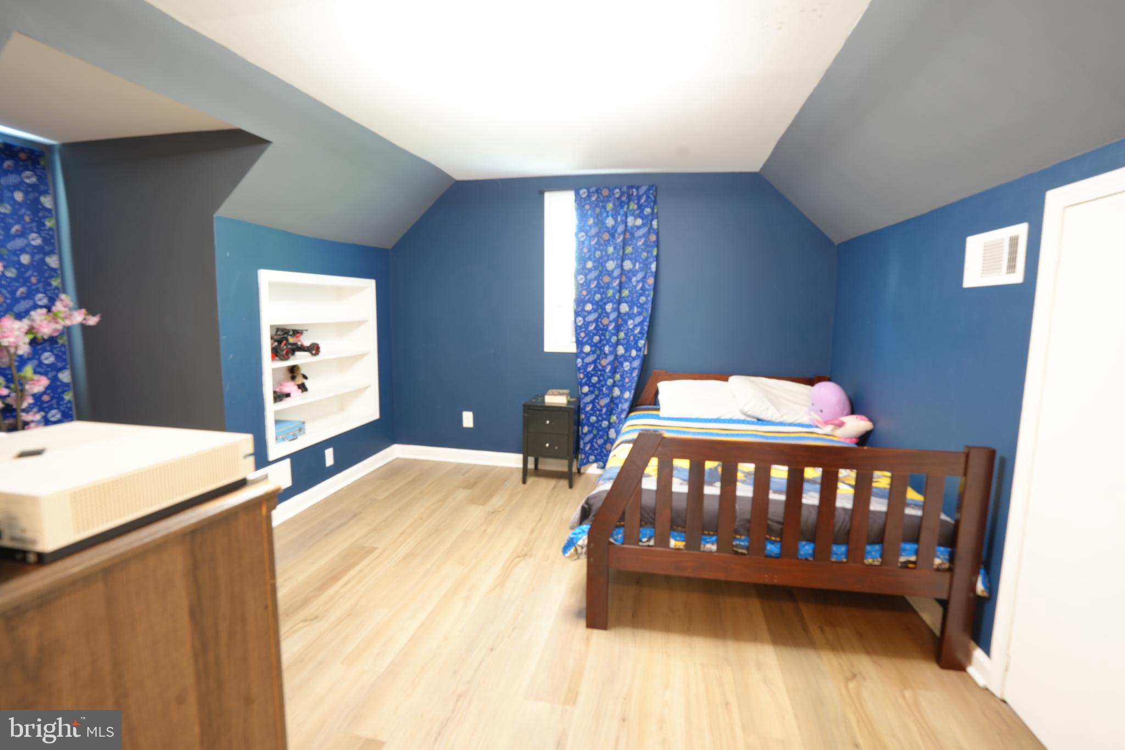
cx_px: 562
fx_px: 500
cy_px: 375
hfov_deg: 96.7
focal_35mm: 16
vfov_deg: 73.7
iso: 100
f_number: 8
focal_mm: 16
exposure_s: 3.2
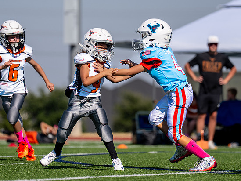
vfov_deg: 4.3
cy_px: 68
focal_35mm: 344
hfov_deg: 5.8
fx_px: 2395
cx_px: 138
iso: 100
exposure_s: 1/3200
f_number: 2.8
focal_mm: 200
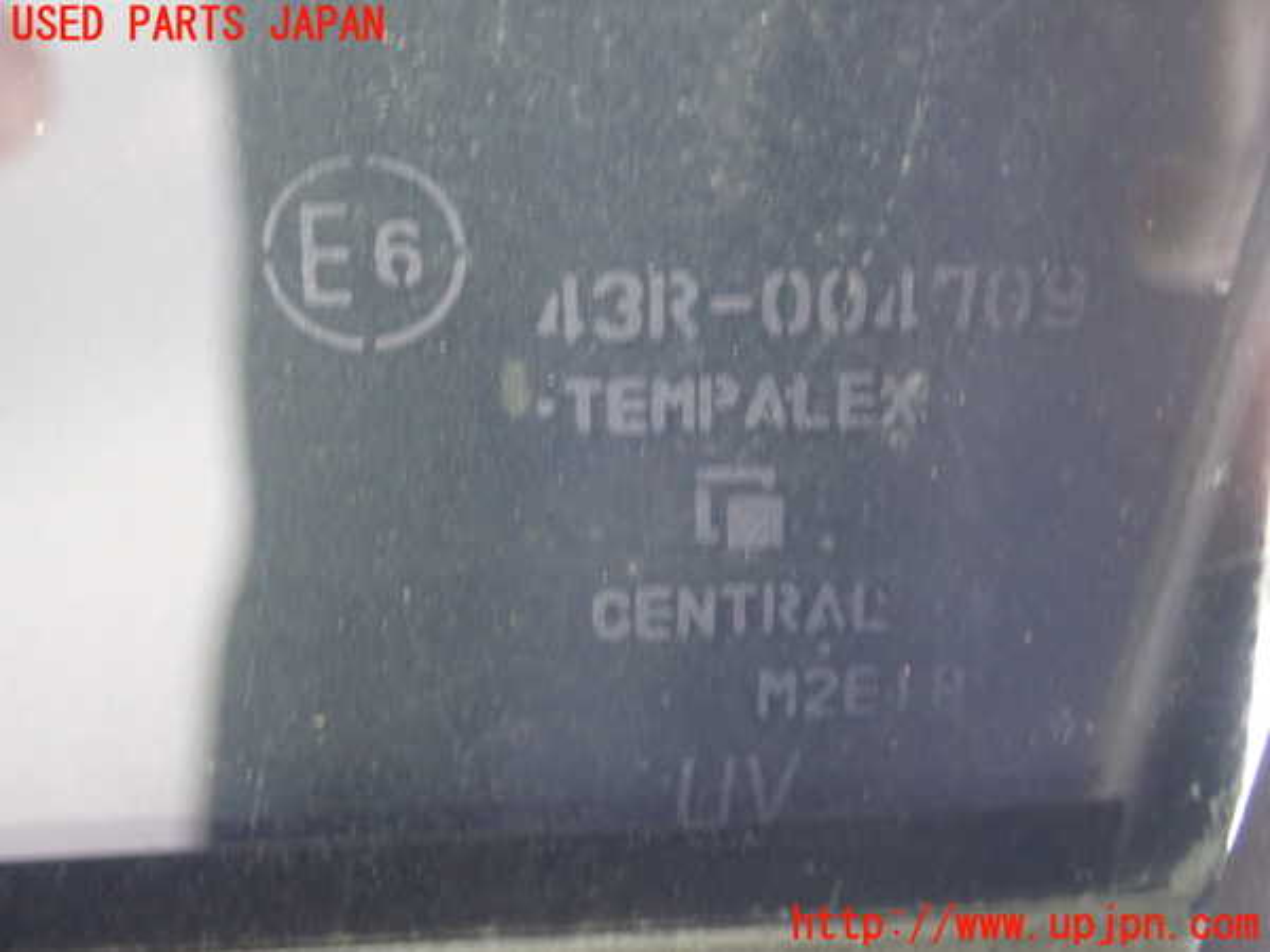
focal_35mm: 65
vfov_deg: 22.6
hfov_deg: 29.8
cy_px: 476
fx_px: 2385
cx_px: 635
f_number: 3.8
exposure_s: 1/15
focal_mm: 11.78
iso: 1000
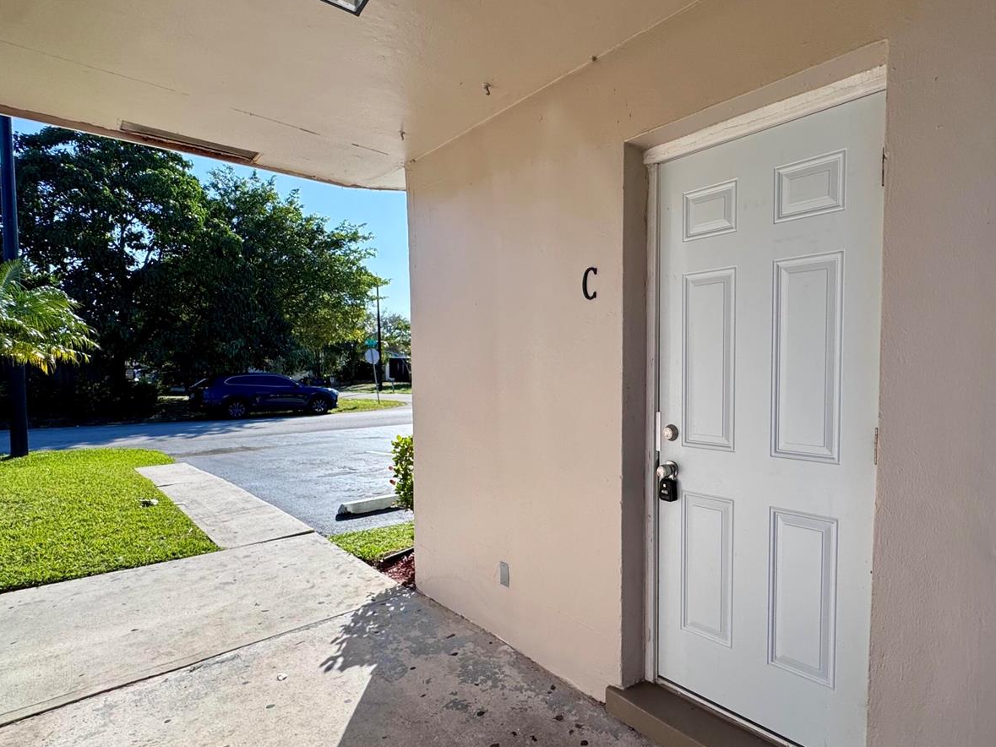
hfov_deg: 83.6
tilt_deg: -4.0
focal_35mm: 19
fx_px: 547
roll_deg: -0.2
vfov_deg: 68.6
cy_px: 400
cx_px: 601
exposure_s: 1/1236
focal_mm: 2.22
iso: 50
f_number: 2.2
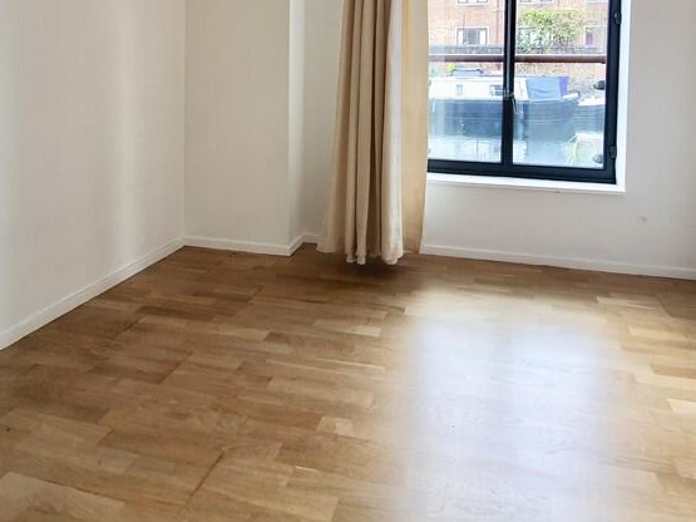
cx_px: 366
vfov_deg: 52.6
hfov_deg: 71.6
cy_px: 94
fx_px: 482
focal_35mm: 24
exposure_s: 1/50
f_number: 2.2
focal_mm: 1.8
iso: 64
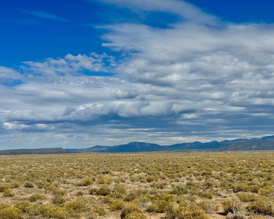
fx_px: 414
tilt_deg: +5.1
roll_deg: +0.3
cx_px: 146
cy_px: 110
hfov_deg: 36.6
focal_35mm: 51
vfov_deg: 29.7
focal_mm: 6.76
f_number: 1.78
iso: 64
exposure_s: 1/10526
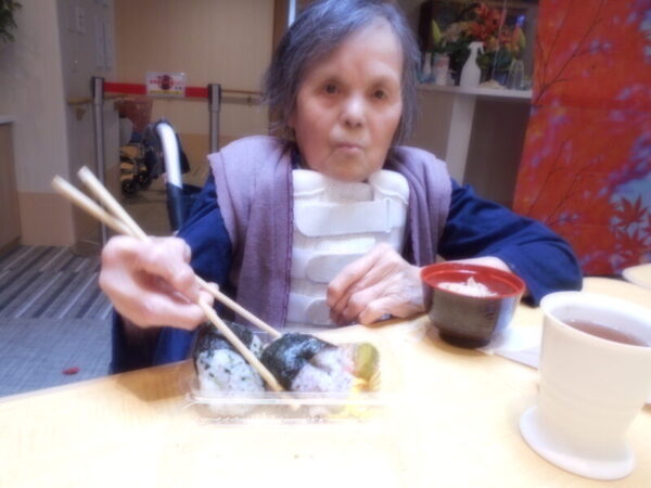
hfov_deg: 67.3
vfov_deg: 53.1
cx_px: 326
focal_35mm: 26
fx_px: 489
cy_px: 244
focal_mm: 4.6
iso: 200
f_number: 3.2
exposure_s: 1/30
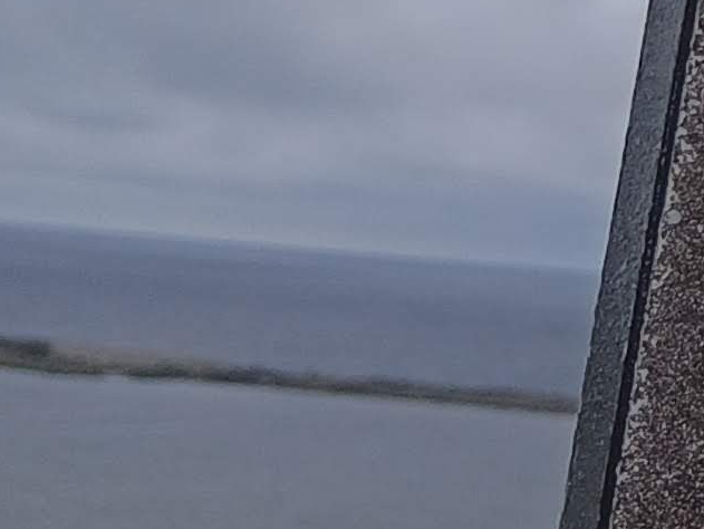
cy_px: -605
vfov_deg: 8.3
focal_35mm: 168
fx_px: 3419
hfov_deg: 9.8
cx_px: 1898
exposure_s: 1/133
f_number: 1.8
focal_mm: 3.86
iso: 20
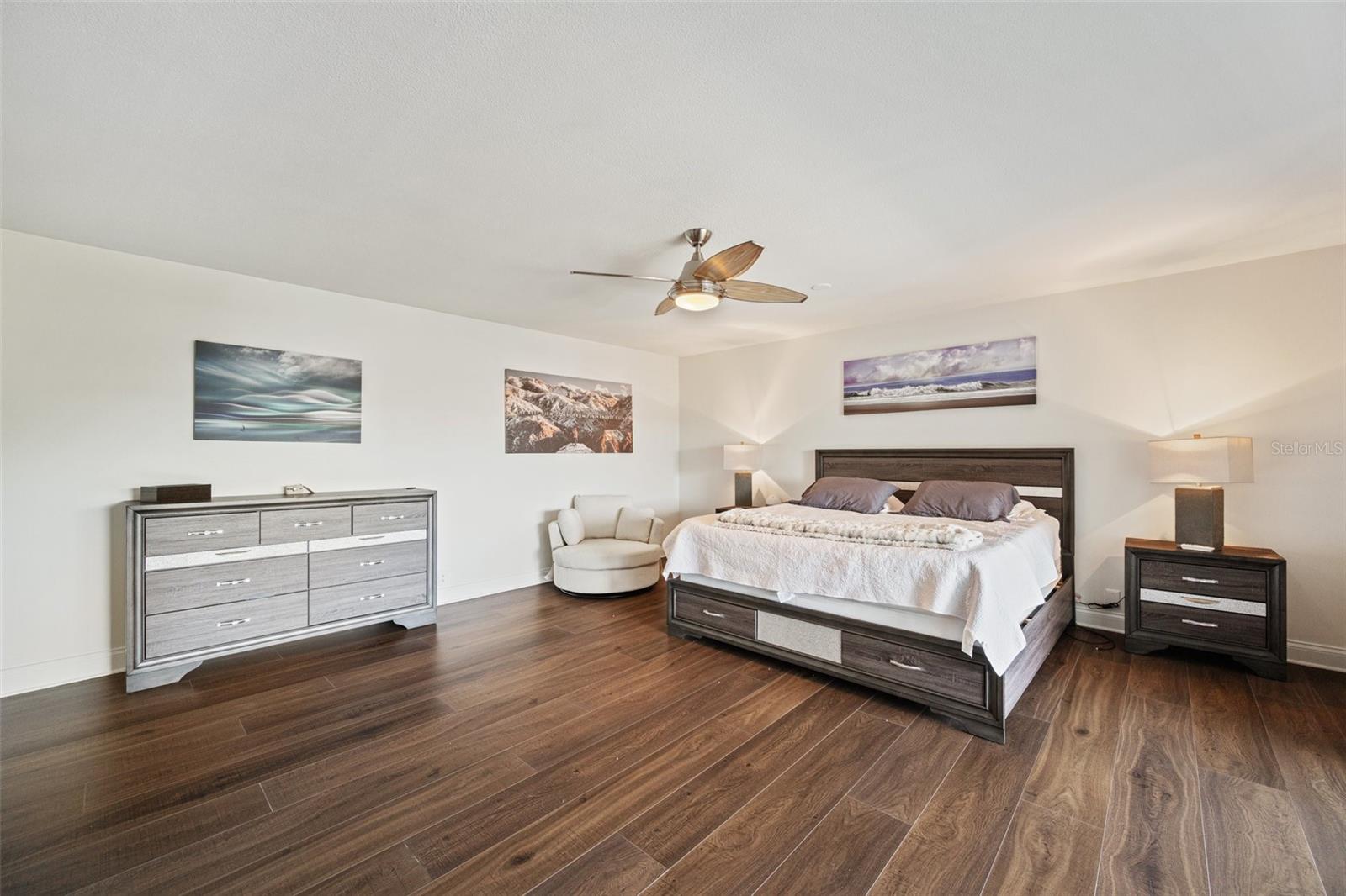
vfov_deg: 81.2
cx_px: 673
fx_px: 523
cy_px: 448
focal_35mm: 14
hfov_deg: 104.3
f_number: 7.1
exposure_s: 1/2.5
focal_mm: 14
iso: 160
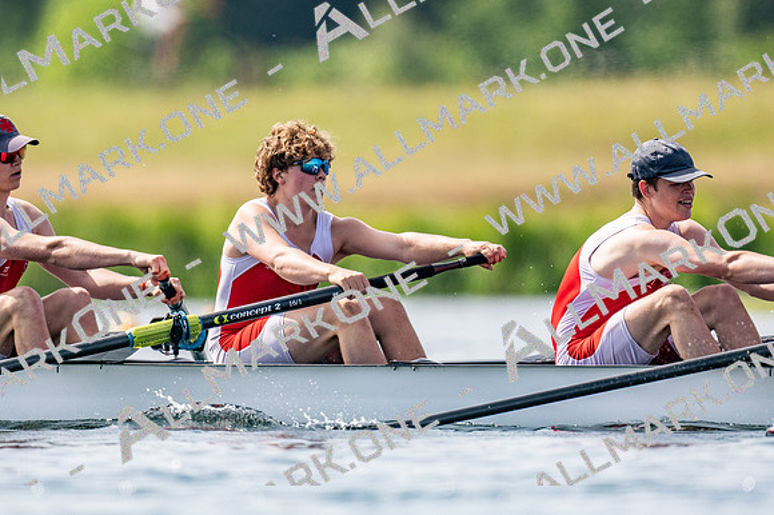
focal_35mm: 900
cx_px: 387
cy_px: 258
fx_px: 19338
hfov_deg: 2.3
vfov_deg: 1.5
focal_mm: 600
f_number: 4
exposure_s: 1/2500
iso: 200
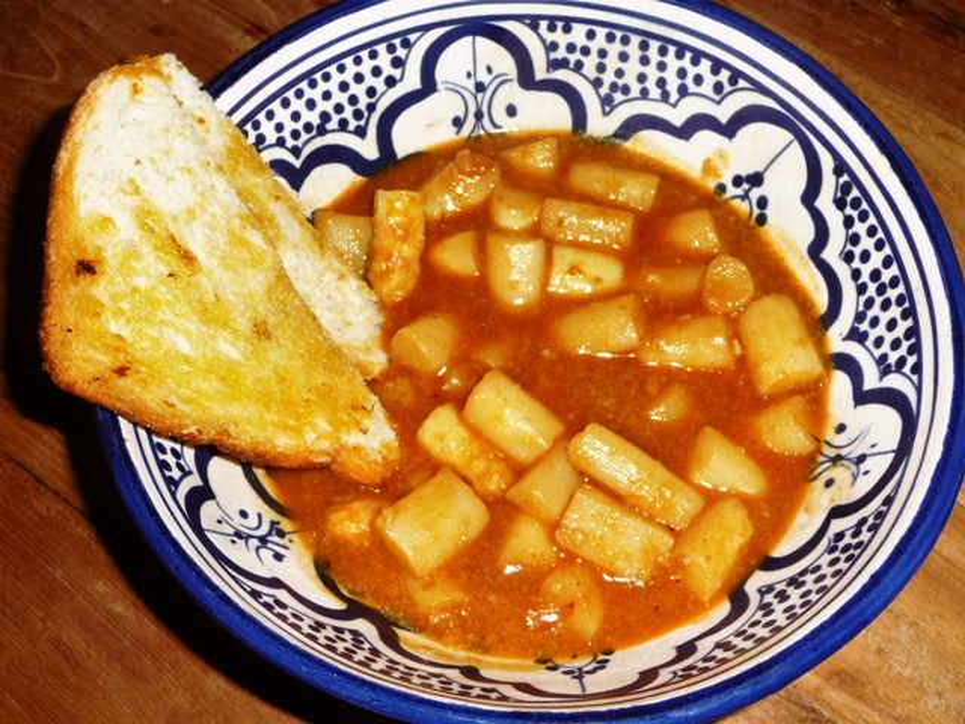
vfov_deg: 30.3
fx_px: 1338
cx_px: 482
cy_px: 362
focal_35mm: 48
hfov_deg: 39.7
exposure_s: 1/30
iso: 100
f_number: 4.2
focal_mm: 8
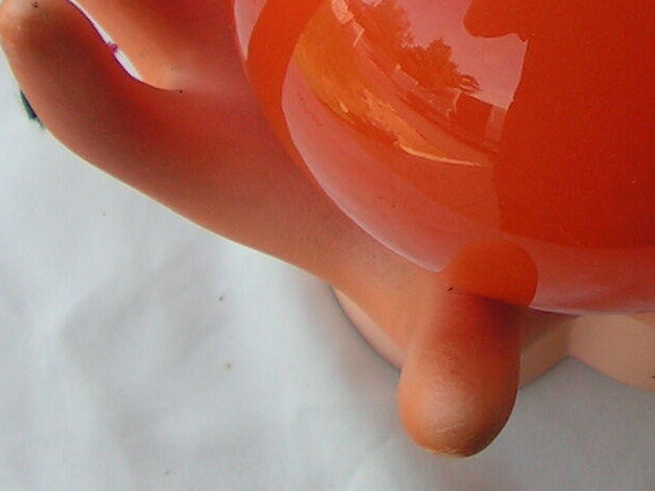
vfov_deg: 12.2
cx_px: 592
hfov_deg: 16.5
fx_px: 2233
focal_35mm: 118
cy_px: -114
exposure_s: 1/250
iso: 64
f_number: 3.2
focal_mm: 6
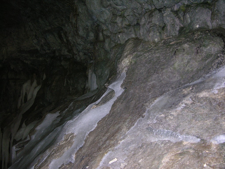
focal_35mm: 35
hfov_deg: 52.6
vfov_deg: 40.7
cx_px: 112
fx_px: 227
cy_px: 84
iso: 200
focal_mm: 8.9
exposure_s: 1/60.1
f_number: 2.8
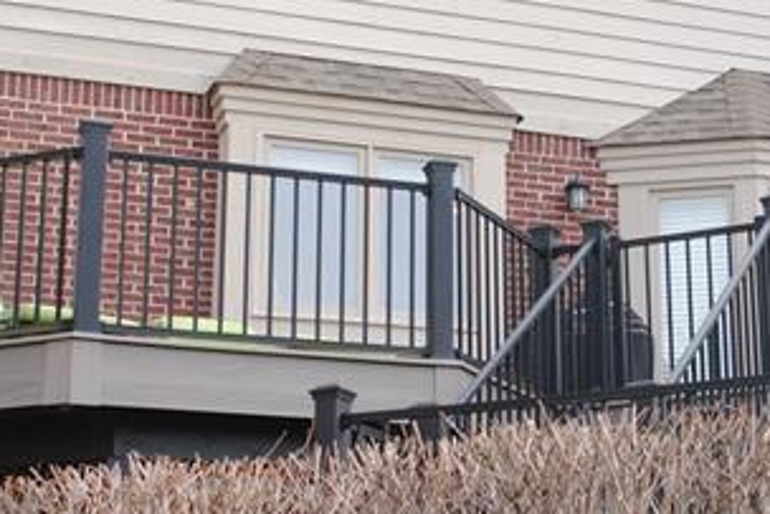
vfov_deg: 15.0
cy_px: 310
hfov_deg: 22.1
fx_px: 1947
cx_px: 600
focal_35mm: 91
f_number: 5.6
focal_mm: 18
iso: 100
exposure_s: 1/200
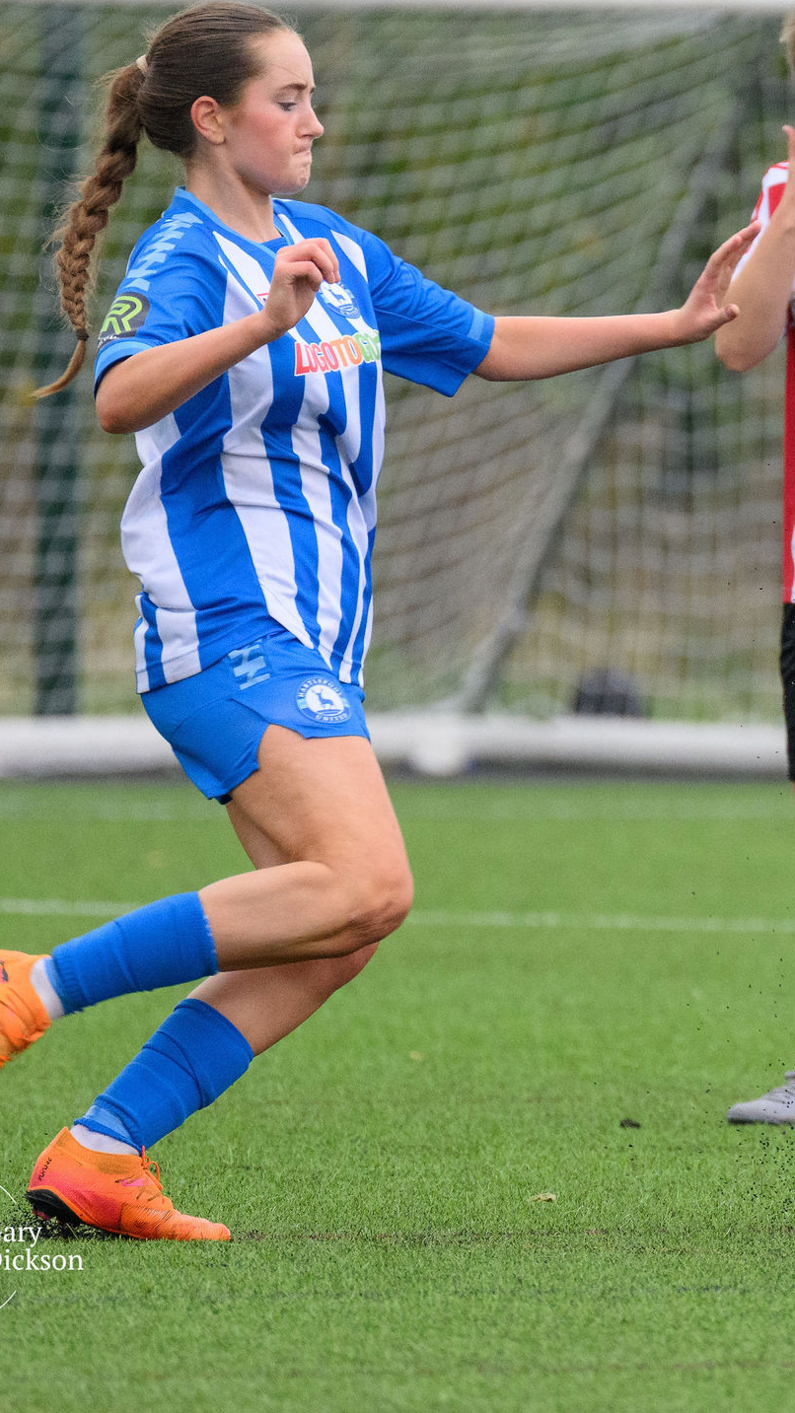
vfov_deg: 2.1
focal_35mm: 1023
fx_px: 38340
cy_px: 418
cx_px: 1195
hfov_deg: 1.2
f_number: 5.6
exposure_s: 1/1250
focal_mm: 400
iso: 2800
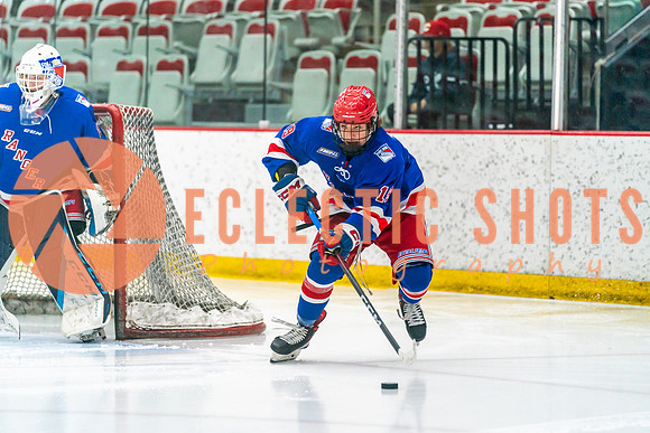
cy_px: 216
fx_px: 3207
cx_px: 332
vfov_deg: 7.7
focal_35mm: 178
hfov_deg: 11.6
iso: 3200
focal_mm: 174
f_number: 2.8
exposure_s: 1/1000
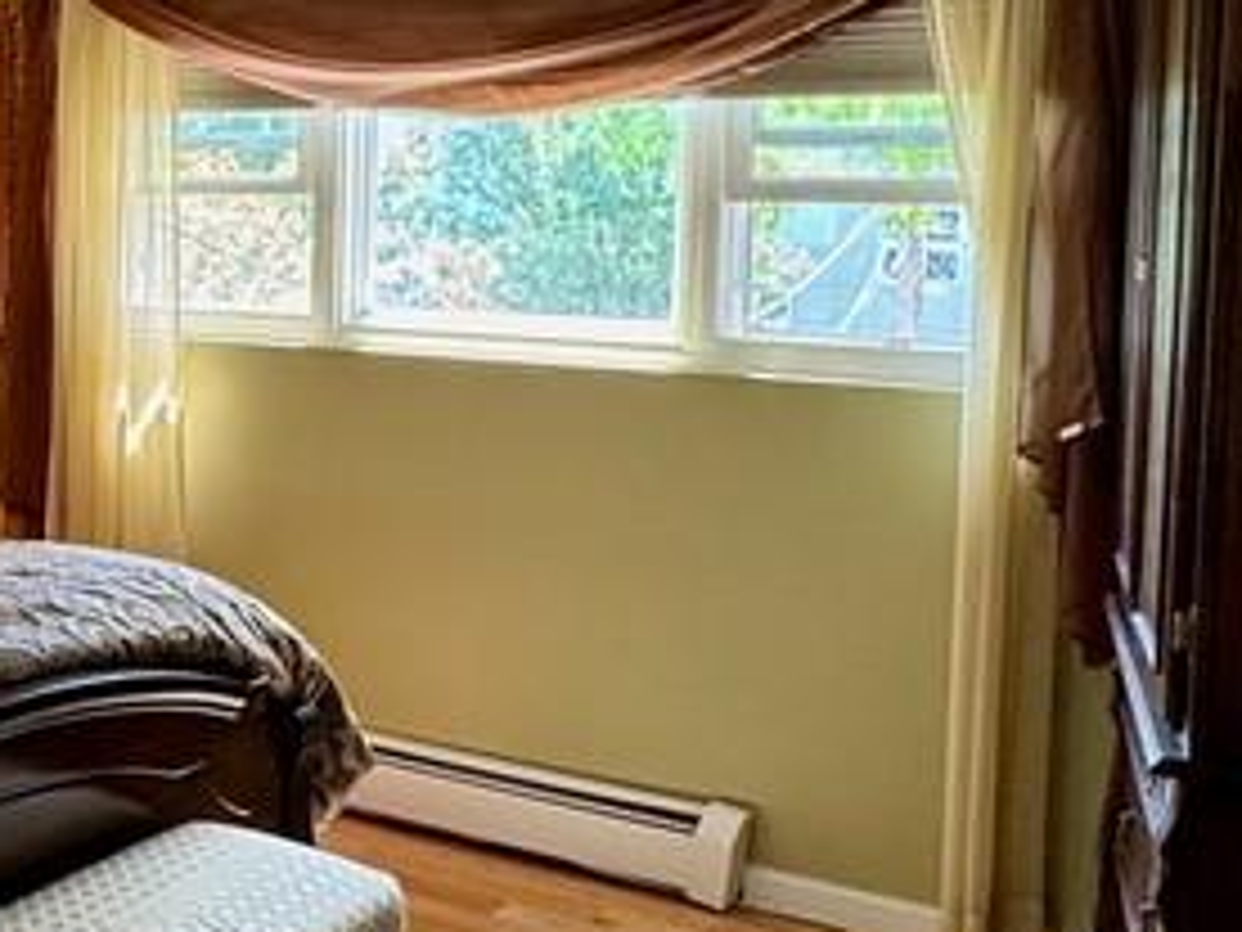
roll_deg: -0.6
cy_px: 351
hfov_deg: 34.5
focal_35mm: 52
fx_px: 1866
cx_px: 90
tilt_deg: -5.3
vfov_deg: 27.9
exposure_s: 1/60
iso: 200
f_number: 2.2
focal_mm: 2.22
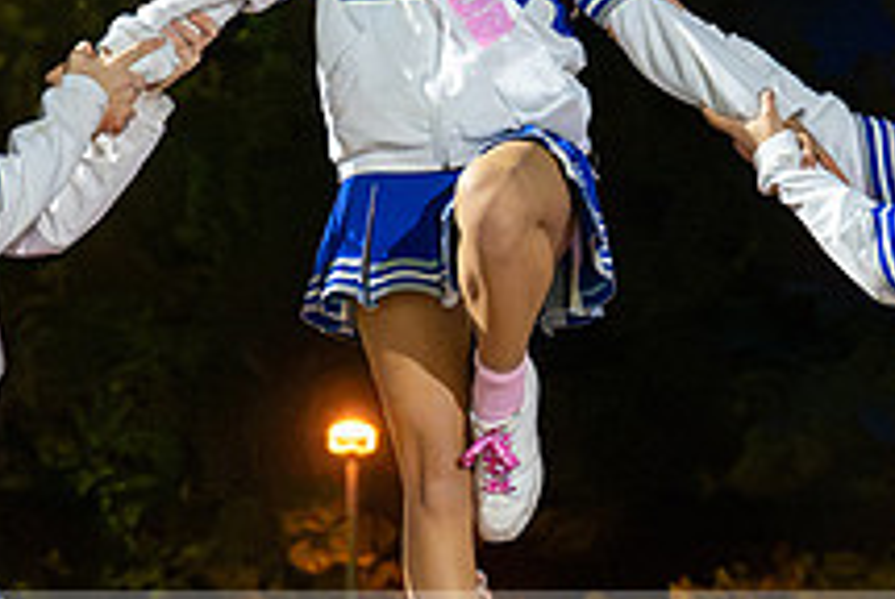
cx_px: 497
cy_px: 236
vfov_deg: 9.2
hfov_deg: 13.7
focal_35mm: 150
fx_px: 3734
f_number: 2.8
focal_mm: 41
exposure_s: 1/800
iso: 25600
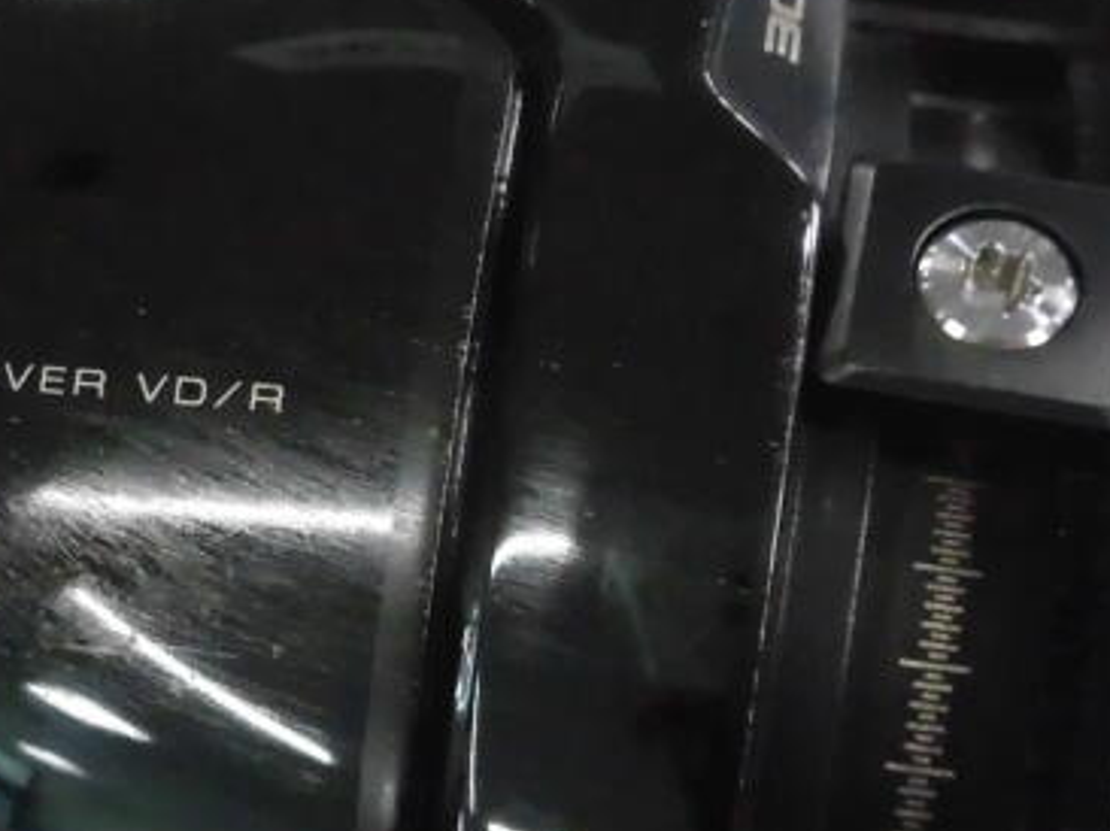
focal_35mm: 63
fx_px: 2019
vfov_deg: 23.2
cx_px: 491
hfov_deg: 30.7
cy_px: 537
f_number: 3.1
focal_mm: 4.3
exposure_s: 1/160
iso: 800
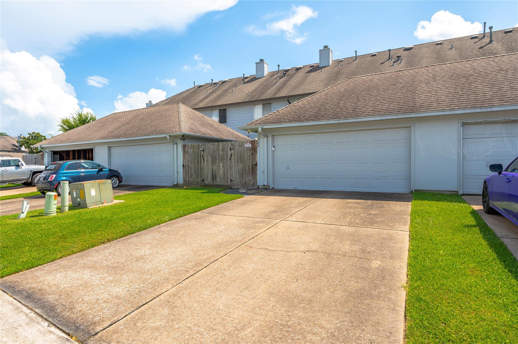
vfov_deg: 61.8
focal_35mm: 20
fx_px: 288
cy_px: 172
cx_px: 259
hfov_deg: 84.0
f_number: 11
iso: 125
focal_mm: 20
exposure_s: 1/200
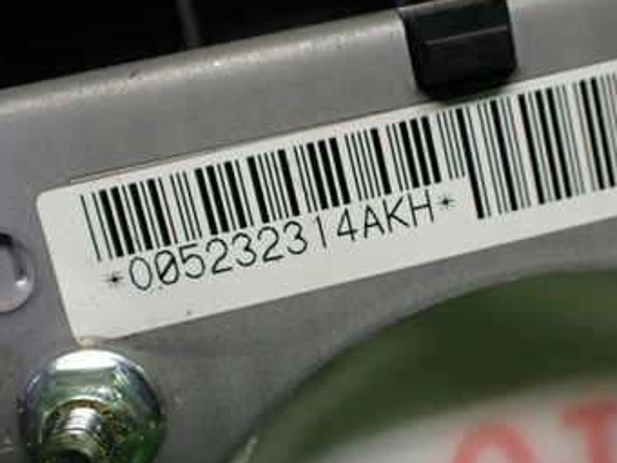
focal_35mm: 53
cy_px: 271
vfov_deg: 27.5
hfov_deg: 36.1
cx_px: 354
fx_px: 945
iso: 320
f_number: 2.3
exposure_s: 1/125
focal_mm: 5.4
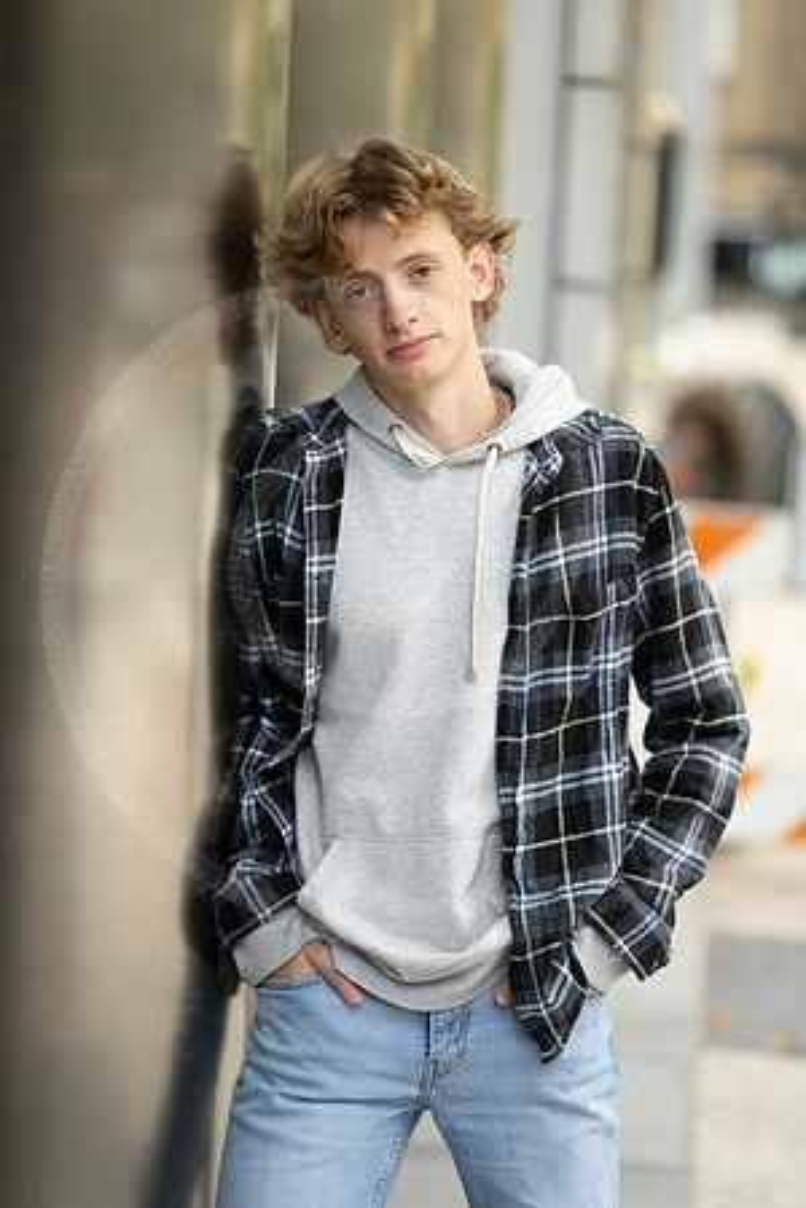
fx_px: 2854
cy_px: 604
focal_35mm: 85
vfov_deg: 23.9
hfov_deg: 16.1
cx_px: 403
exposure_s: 1/320
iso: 125
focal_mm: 85
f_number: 1.8
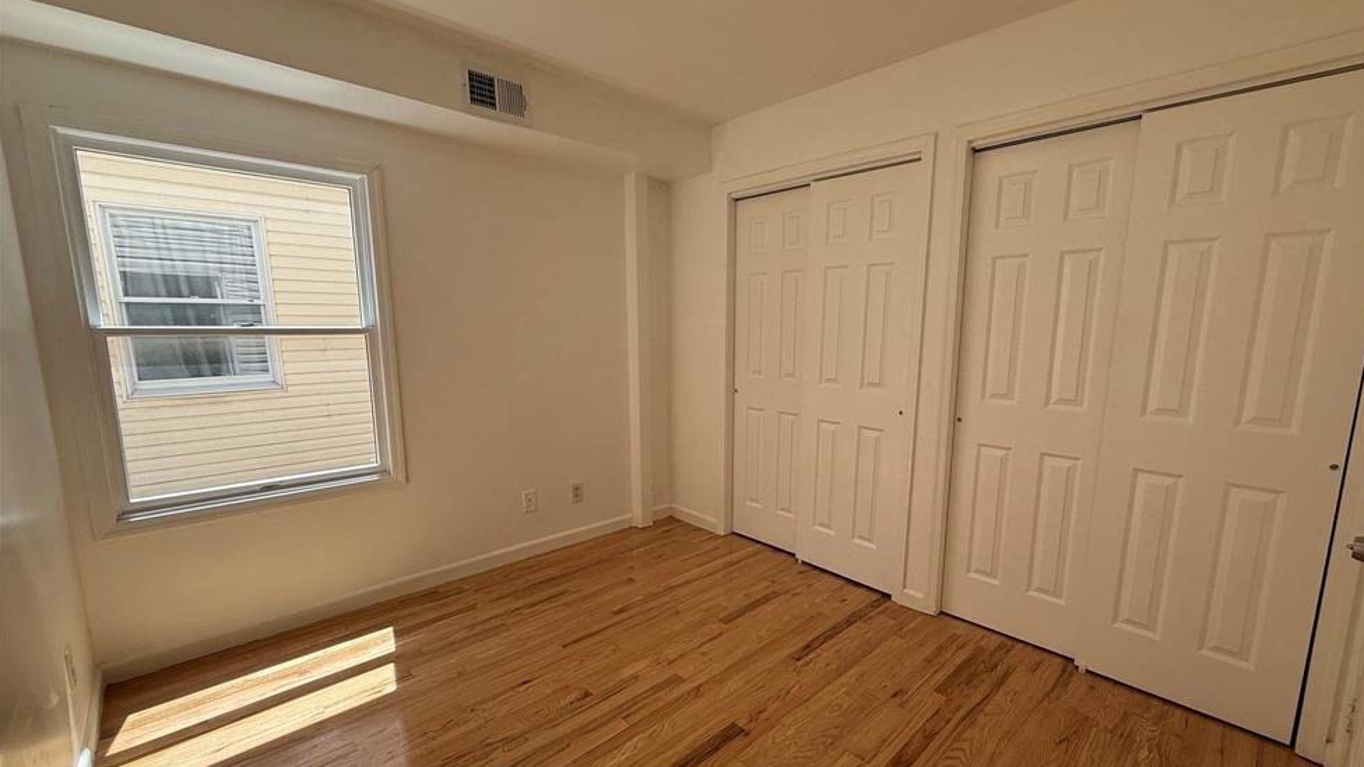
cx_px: 714
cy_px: 416
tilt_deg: -8.7
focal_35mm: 16
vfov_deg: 67.0
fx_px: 579
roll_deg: -0.3
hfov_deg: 99.3
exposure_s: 1/205
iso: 50
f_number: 2.2
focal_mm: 2.22
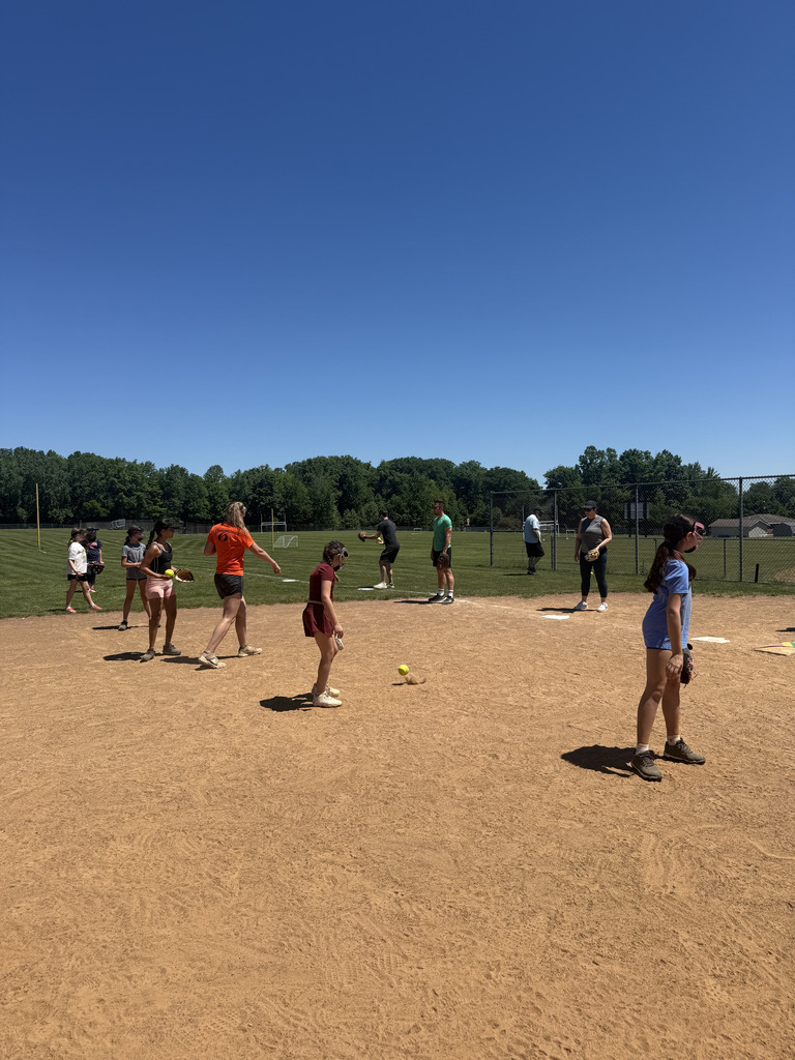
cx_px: 398
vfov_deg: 71.6
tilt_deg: -1.0
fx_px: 735
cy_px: 530
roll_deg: +0.8
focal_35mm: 24
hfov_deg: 56.8
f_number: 1.78
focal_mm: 6.76
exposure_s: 1/6173
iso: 80
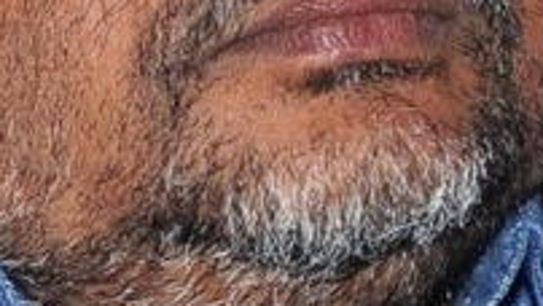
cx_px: 258
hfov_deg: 2.2
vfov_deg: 1.2
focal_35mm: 979
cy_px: 95
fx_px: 14109
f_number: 14
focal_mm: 105
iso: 500
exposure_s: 1/125
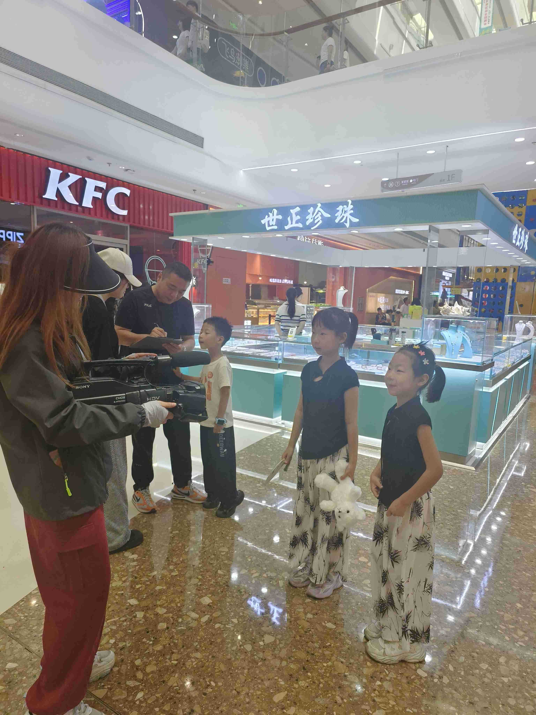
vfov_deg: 73.9
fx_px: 475
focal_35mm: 23
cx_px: 268
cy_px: 358
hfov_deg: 58.9
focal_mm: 5.5
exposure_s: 1/435
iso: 1037
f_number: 1.75
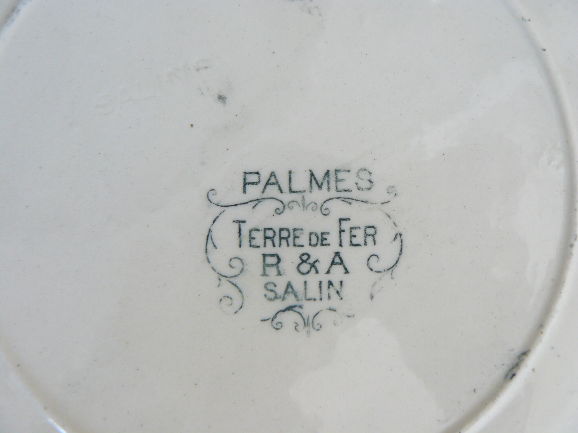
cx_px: 289
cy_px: 216
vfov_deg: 39.7
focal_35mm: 36
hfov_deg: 51.4
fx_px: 601
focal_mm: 6
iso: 125
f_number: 2.8
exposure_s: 1/30
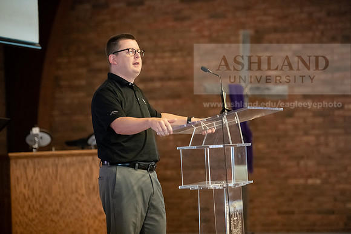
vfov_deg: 10.6
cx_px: 176
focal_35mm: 130
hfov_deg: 15.8
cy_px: 117
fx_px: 1268
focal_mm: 130
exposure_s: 1/160
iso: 6400
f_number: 2.8
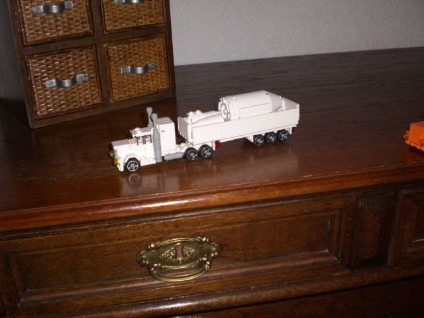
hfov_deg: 49.0
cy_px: 159
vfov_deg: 37.7
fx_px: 465
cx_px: 212
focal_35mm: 38
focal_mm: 6.3
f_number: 3.1
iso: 200
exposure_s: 1/60
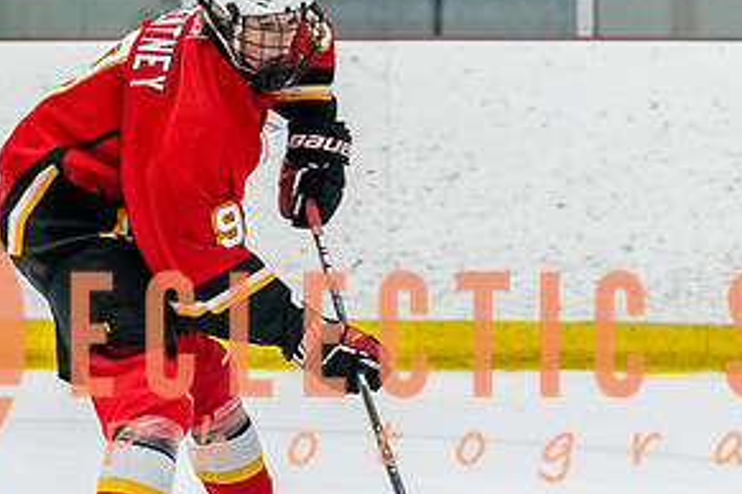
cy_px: 412
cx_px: 290
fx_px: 8512
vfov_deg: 3.3
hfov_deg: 5.0
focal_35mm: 413
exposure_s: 1/800
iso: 3200
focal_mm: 100
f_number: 2.8
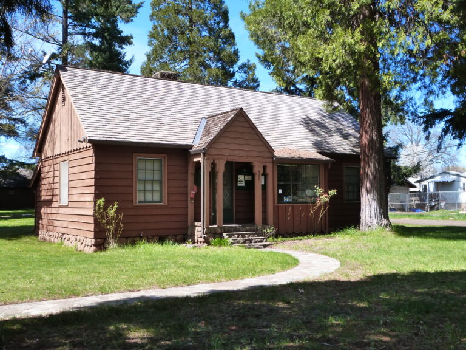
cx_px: 233
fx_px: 538
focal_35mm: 40
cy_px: 175
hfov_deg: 46.8
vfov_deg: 36.0
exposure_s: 1/250
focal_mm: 7
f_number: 4.5
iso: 250
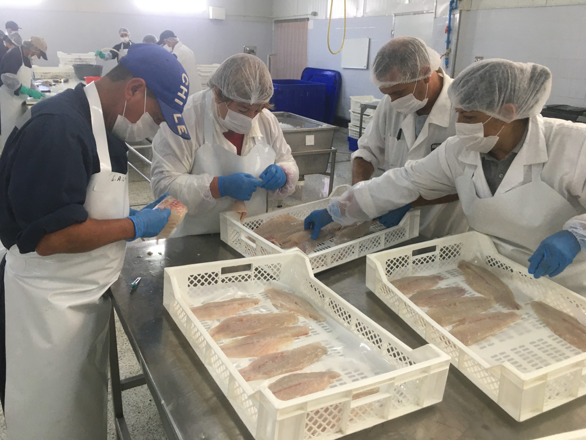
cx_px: 293
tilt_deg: -20.5
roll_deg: -0.8
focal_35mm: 29
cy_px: 220
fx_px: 491
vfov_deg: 48.2
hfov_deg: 61.7
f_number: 2.2
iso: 100
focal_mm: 4.15
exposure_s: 1/33
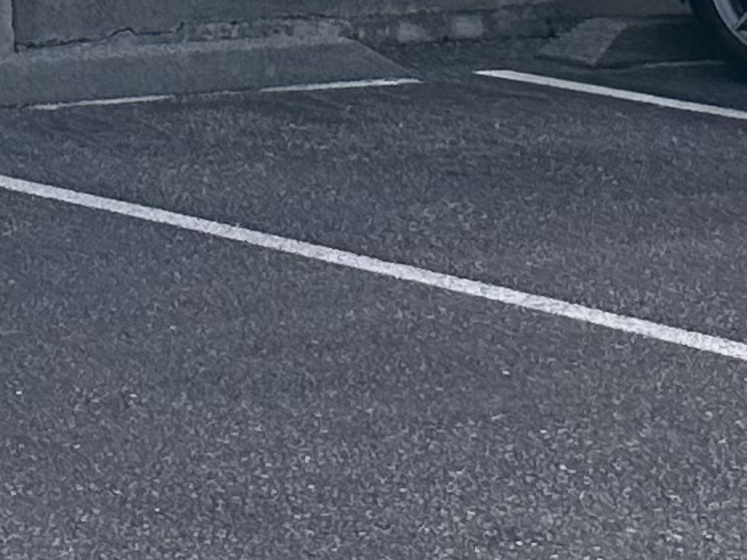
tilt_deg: +1.1
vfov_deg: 8.3
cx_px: -1348
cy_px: -471
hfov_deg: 9.5
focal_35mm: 172
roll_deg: +1.5
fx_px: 3711
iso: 80
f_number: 1.78
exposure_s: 1/4016
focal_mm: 6.86
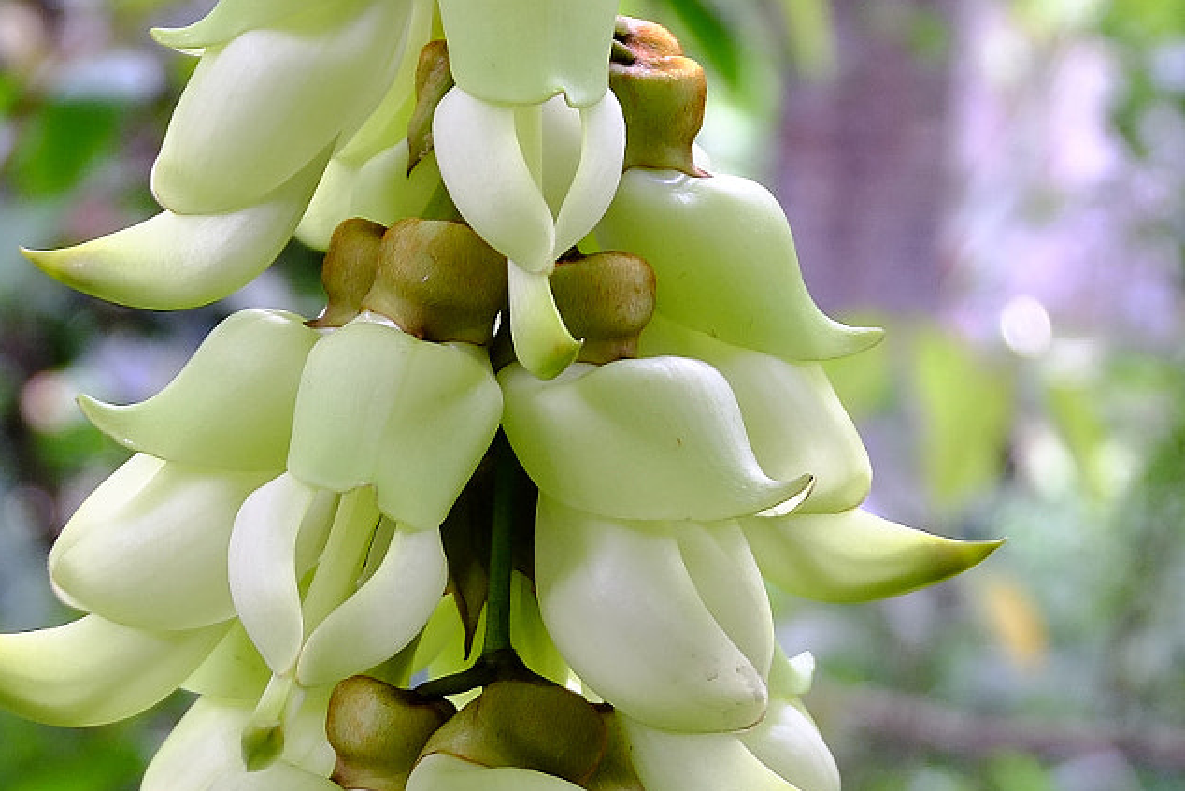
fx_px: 5399
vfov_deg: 8.4
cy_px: 572
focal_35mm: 164
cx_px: 123
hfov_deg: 12.4
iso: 800
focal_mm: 43.4
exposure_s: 1/30
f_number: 5.6
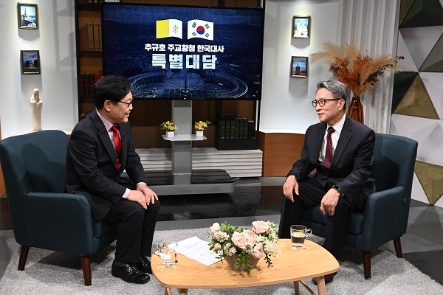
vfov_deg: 35.1
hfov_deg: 50.7
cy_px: 148
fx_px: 468
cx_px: 222
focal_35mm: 38
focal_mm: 38
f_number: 5.6
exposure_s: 1/125
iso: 2500
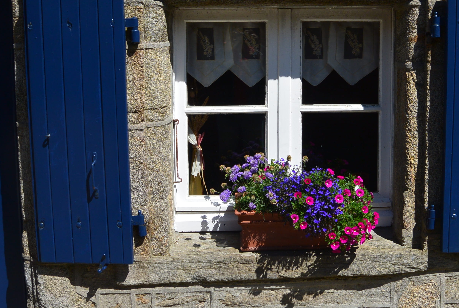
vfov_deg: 25.4
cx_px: 280
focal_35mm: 53
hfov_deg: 37.3
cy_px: 92
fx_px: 677
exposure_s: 1/1000
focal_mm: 12.5
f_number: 5
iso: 100
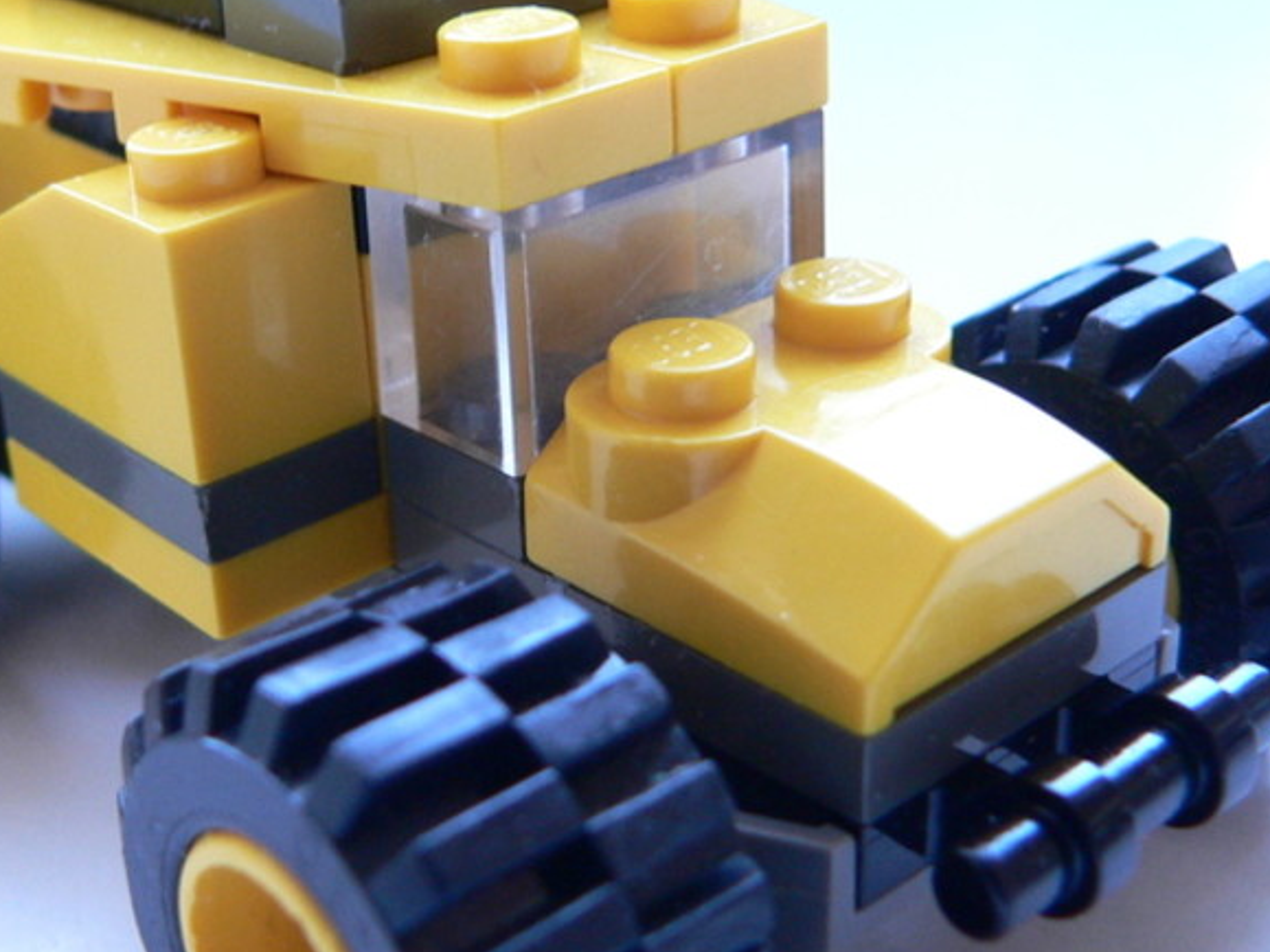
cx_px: 445
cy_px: 486
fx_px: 2054
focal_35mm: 56
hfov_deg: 34.1
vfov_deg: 26.1
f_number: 2.8
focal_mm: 6
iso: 200
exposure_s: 1/25
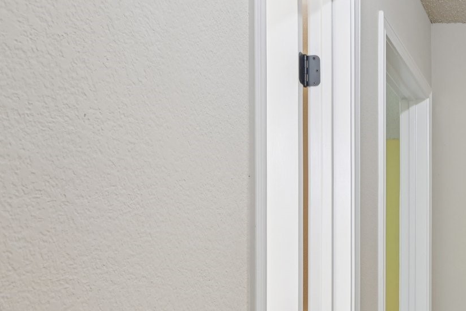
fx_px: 712
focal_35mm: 55
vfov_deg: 24.0
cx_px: 535
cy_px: 275
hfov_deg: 31.4
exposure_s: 1/8
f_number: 8
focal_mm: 22
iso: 400
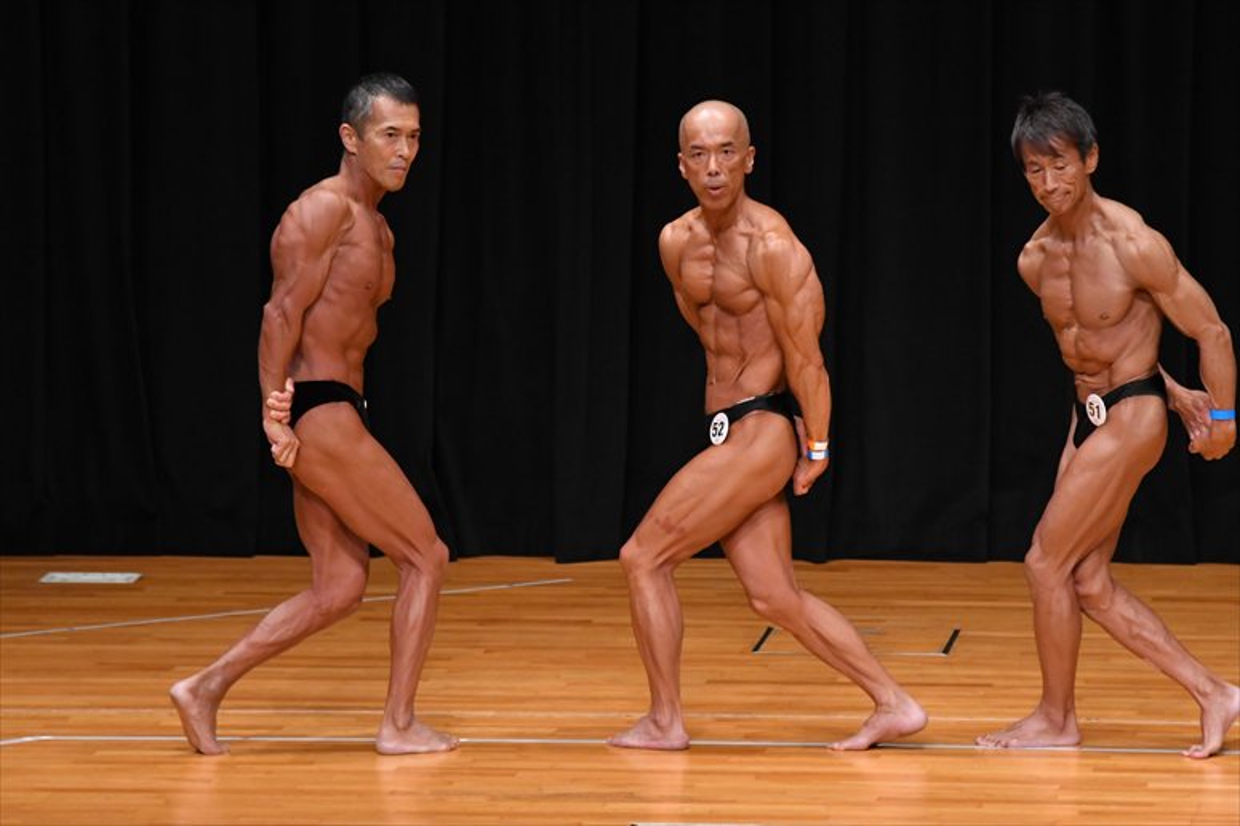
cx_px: 620
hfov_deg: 7.2
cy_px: 413
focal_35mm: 285
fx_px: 9812
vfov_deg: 4.8
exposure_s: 1/400
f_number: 5.6
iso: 3200
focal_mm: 190
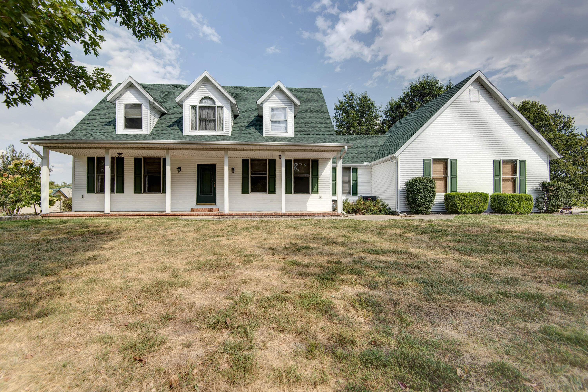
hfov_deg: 96.7
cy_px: 196
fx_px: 261
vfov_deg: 73.8
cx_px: 294
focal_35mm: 16
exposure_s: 1/500
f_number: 6.7
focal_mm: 16
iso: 100
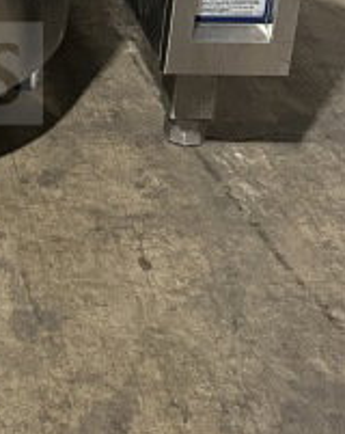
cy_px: -46
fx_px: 1216
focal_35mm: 95
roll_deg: -0.8
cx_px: -201
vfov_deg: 19.3
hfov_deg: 14.8
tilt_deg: -21.4
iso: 640
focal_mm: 6.86
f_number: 1.78
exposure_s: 1/60
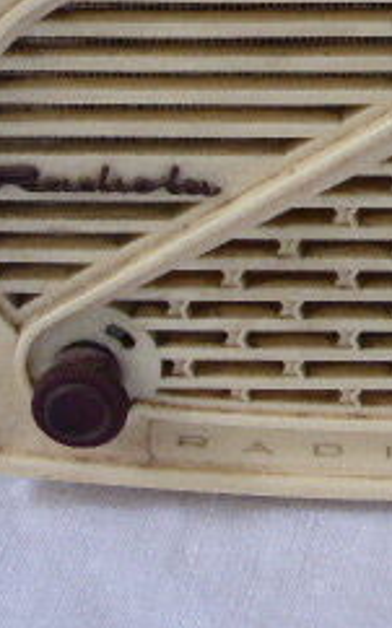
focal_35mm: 112
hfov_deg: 11.6
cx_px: 366
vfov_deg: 18.4
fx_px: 1917
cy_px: 114
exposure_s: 1/60
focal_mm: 6.9
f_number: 3.9
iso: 400
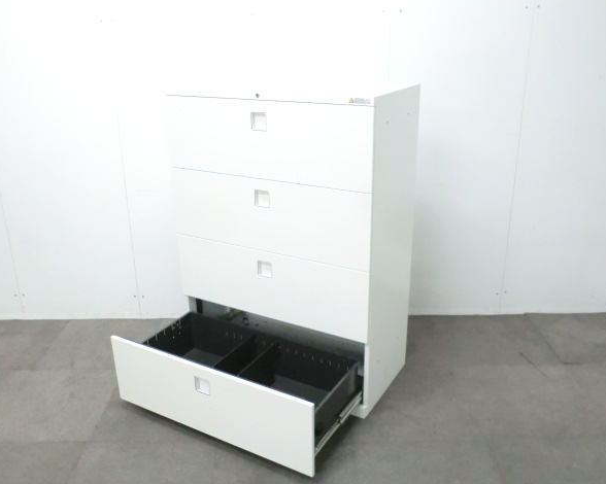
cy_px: 238
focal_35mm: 34
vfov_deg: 43.3
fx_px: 610
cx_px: 292
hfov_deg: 52.8
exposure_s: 1/50
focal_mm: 5.8
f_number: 3.5
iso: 800
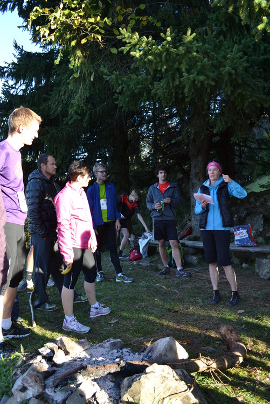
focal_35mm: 27
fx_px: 304
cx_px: 135
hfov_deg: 47.9
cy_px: 202
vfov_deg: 67.4
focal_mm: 18
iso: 320
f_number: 5.6
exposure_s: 1/125
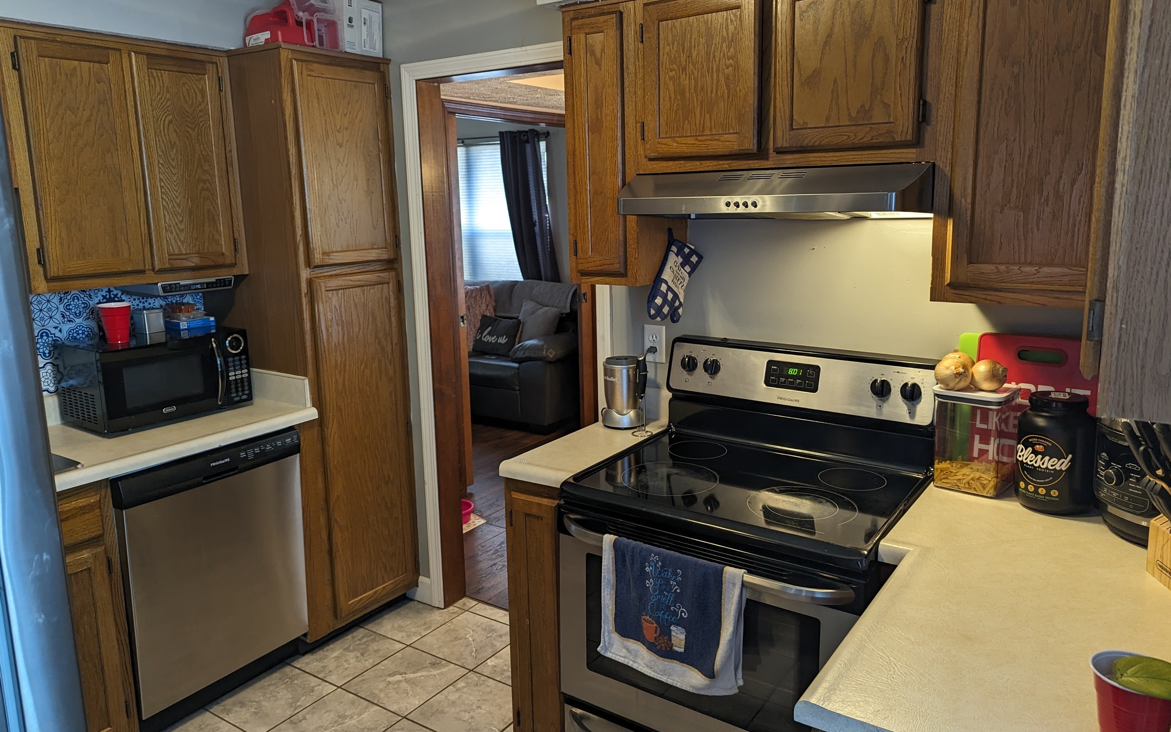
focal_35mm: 26
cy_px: 326
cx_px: 586
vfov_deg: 47.5
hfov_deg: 70.4
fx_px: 830
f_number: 1.85
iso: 340
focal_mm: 6.81
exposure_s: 1/120
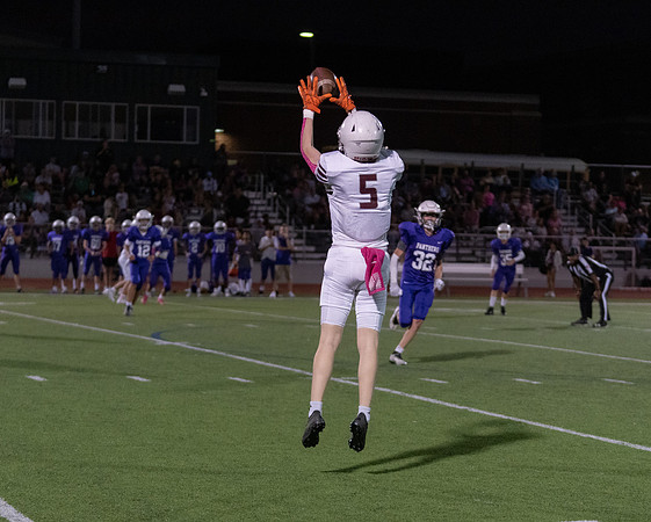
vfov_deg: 13.1
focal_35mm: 118
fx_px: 2281
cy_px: 289
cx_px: 330
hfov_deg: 16.2
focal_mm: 70
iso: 3200
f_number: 2.8
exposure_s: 1/1250
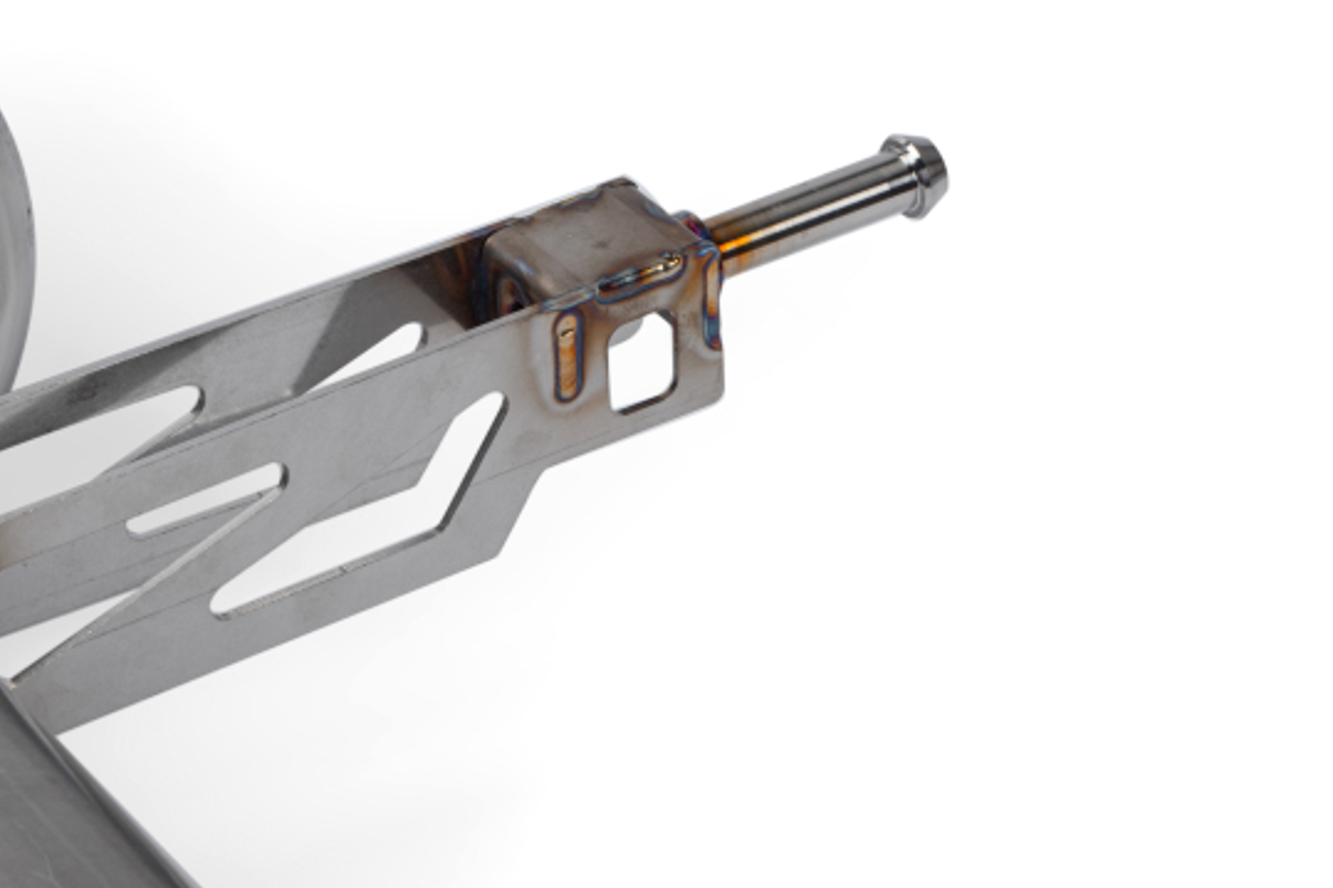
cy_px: 369
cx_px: 373
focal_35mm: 156
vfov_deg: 8.8
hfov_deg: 13.1
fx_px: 5774
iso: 100
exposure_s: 1/125
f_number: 22
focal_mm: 105
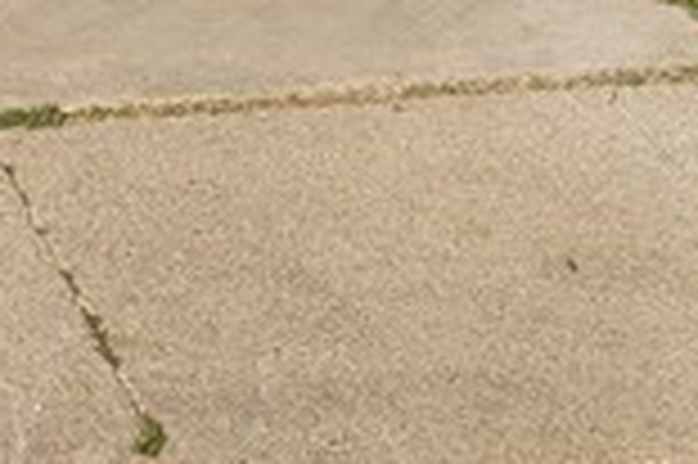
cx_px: 189
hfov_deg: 13.0
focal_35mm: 158
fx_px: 3060
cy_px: -1261
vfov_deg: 7.0
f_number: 1.8
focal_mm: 6.4
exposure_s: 1/1061
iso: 12
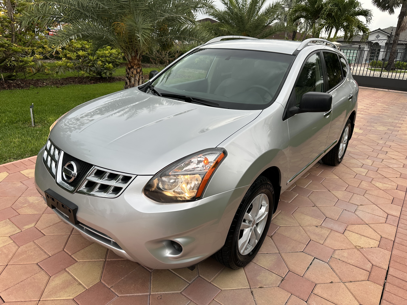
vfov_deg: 56.8
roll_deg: -2.6
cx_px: 204
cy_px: 152
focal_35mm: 24
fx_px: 282
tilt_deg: -20.3
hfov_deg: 71.6
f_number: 1.78
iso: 64
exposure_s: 1/178
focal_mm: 6.86
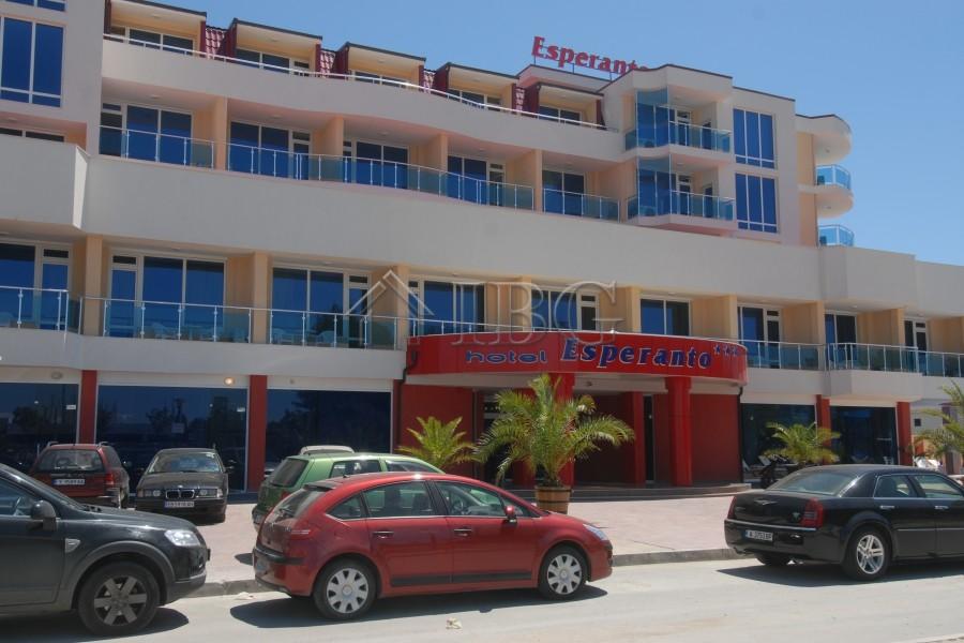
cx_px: 482
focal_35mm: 33
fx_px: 884
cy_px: 322
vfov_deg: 40.0
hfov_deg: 57.2
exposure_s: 1/250
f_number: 8
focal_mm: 22
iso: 100
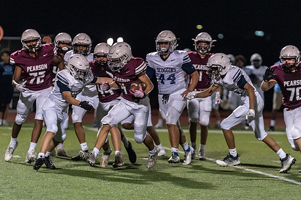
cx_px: 152
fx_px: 2340
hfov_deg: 7.4
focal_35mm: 280
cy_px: 122
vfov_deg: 4.9
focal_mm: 200
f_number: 3.2
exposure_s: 1/1000
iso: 6400
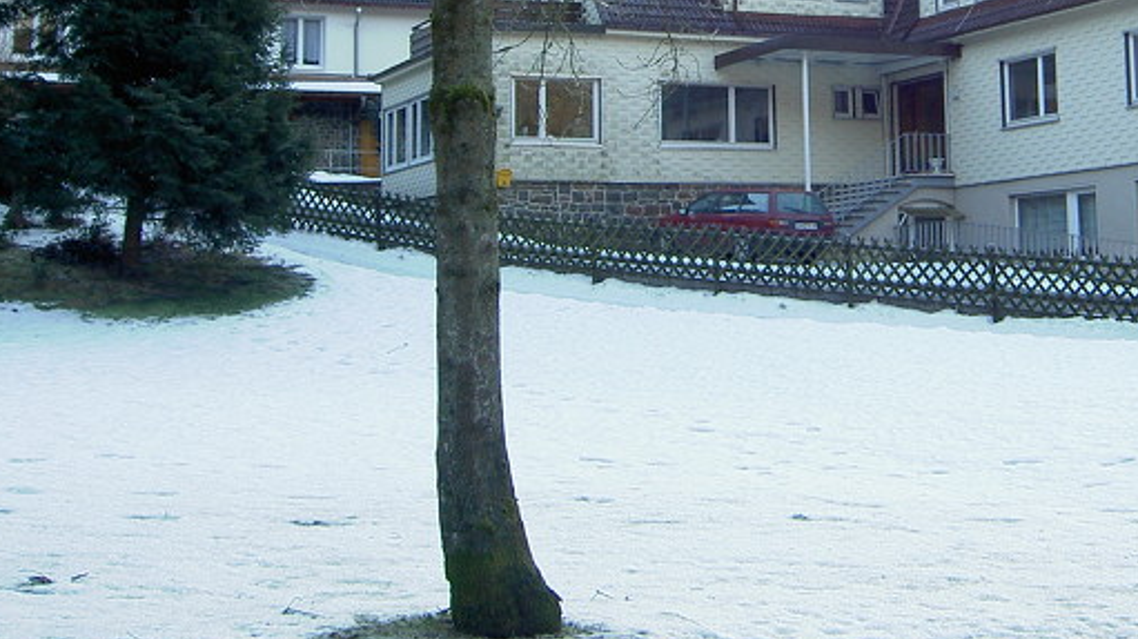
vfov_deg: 20.2
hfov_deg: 35.1
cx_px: 875
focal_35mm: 58
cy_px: 40
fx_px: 1750
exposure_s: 1/125
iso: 100
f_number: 2.8
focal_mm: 5.6
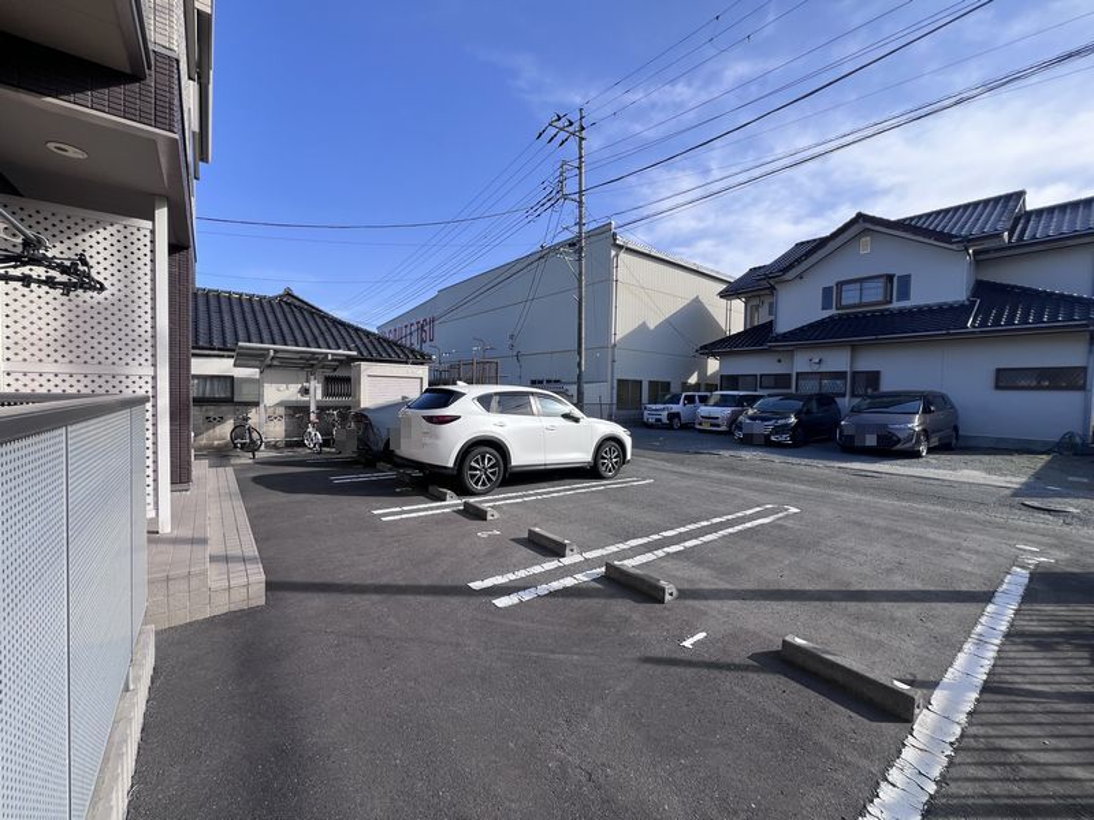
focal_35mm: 13
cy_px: 410
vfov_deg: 89.9
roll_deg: -1.0
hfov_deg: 106.2
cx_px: 547
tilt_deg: -1.2
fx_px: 411
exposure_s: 1/1033
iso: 32
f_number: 1.8
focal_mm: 1.57
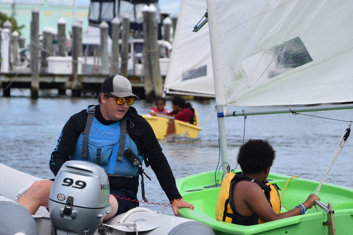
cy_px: 147
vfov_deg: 5.5
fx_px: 2458
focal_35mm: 251
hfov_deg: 8.2
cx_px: 182
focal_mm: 125
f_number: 6.7
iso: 200
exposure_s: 1/750
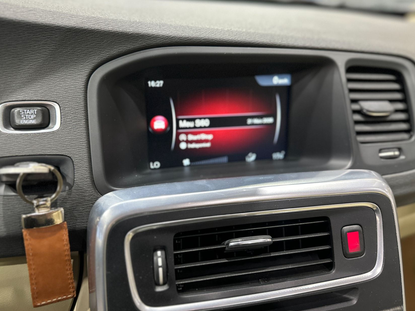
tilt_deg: -24.5
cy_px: 153
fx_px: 336
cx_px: 197
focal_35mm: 28
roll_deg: -3.2
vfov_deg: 49.7
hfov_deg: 63.4
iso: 500
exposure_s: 1/50
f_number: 1.78
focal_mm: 6.86
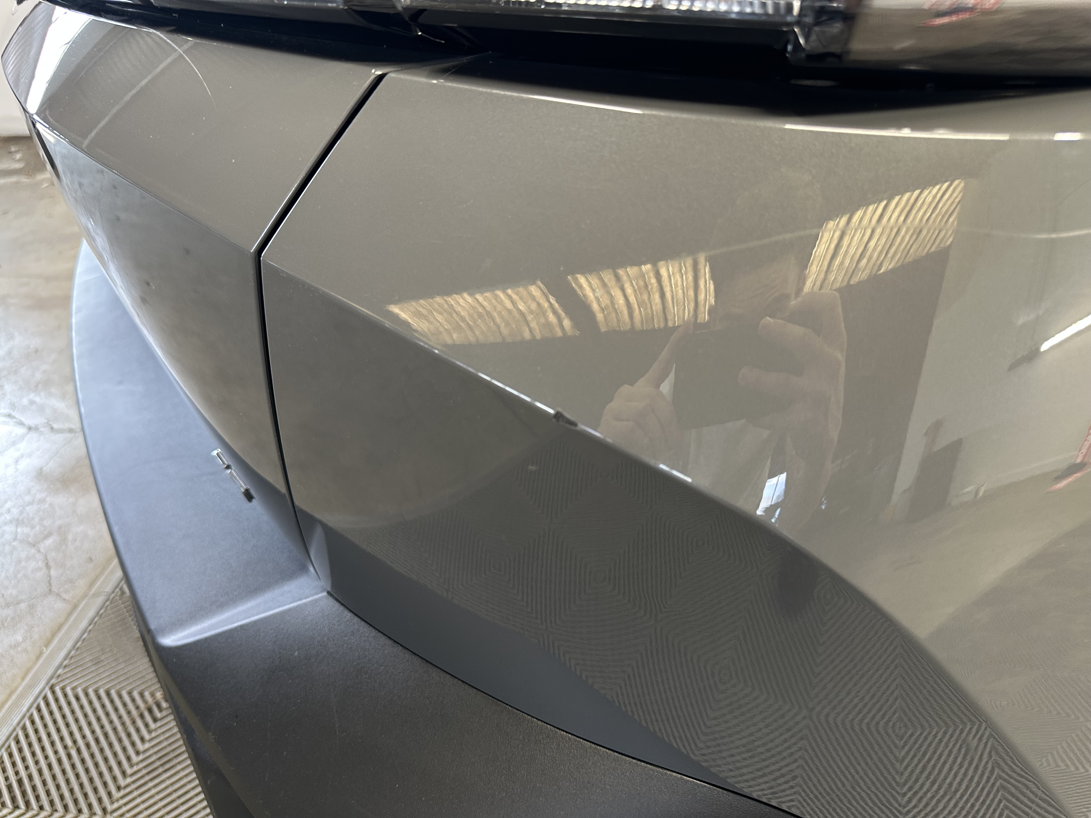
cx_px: 546
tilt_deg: -30.1
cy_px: 409
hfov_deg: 71.6
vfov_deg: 56.8
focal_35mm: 24
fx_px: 756
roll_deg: +0.2
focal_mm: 6.86
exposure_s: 1/50
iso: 200
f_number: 1.78
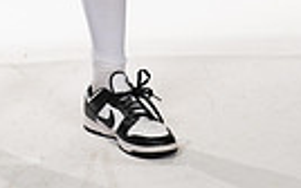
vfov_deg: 6.5
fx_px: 1576
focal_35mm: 192
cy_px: -275
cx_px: 40
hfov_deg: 10.9
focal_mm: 56
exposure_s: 1/320
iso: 800
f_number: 7.1
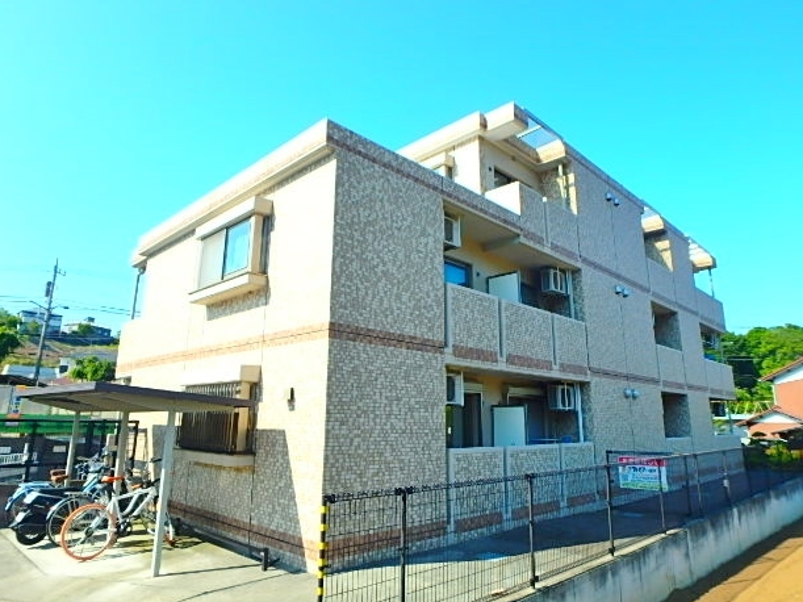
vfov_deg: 61.1
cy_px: 298
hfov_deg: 76.4
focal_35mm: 22
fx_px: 510
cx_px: 393
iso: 125
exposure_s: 1/500
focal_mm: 3.7
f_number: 3.5
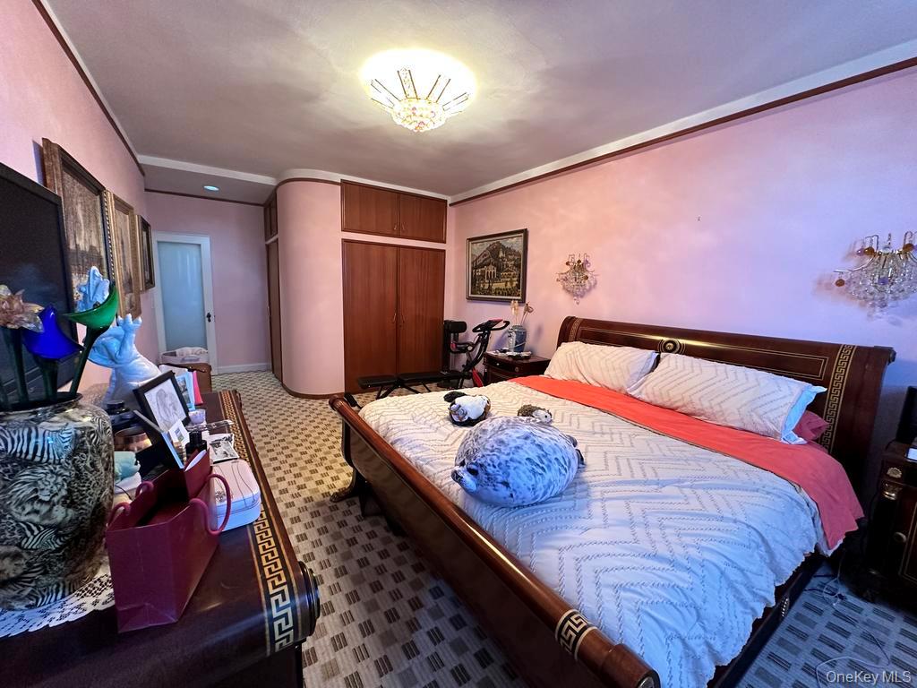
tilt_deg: -8.7
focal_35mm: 14
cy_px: 344
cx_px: 458
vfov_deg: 85.7
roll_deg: -2.3
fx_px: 371
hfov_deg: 102.1
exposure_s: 1/60
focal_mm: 2.22
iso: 400
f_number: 2.2
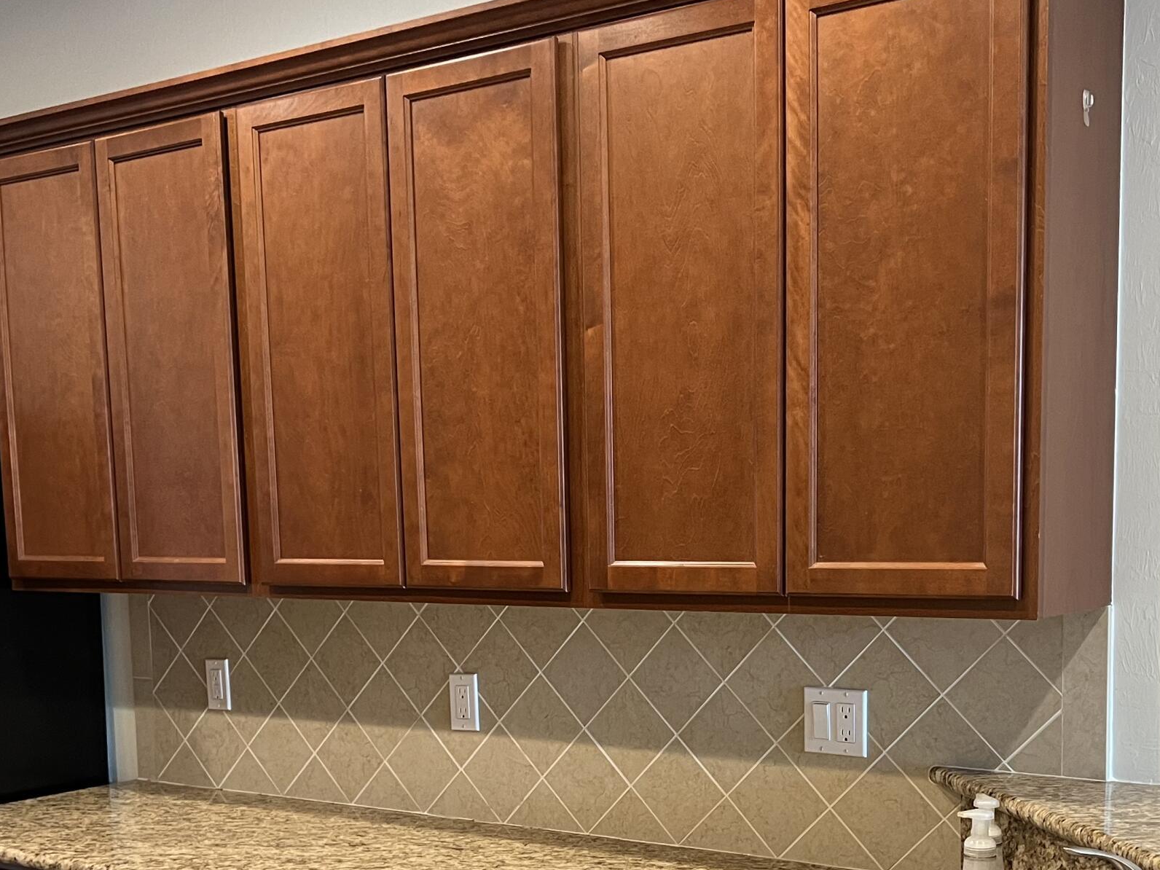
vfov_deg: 29.0
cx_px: 603
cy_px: 699
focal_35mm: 49
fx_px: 1642
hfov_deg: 38.9
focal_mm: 5.7
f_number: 1.5
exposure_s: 1/60
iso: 200
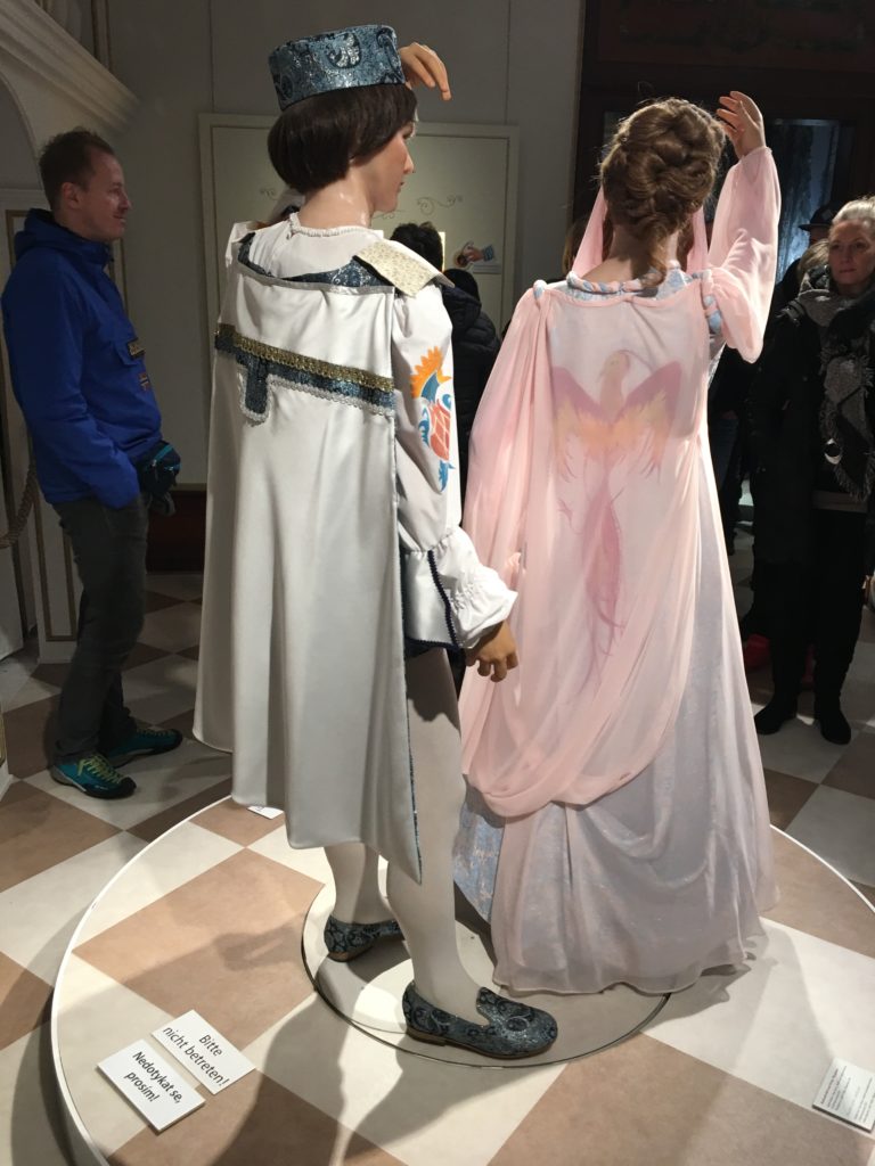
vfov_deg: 61.7
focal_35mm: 29
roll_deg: -1.5
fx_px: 977
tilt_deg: -15.3
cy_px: 583
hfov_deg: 48.2
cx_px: 438
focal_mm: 4.15
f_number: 2.2
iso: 50
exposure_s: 1/17
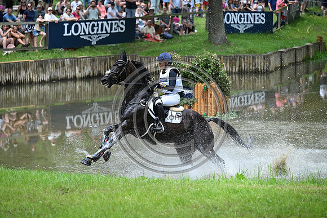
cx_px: 164
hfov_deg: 15.2
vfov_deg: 10.2
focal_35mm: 135
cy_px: 109
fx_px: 1226
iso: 400
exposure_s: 1/1250
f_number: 3.5
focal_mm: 135
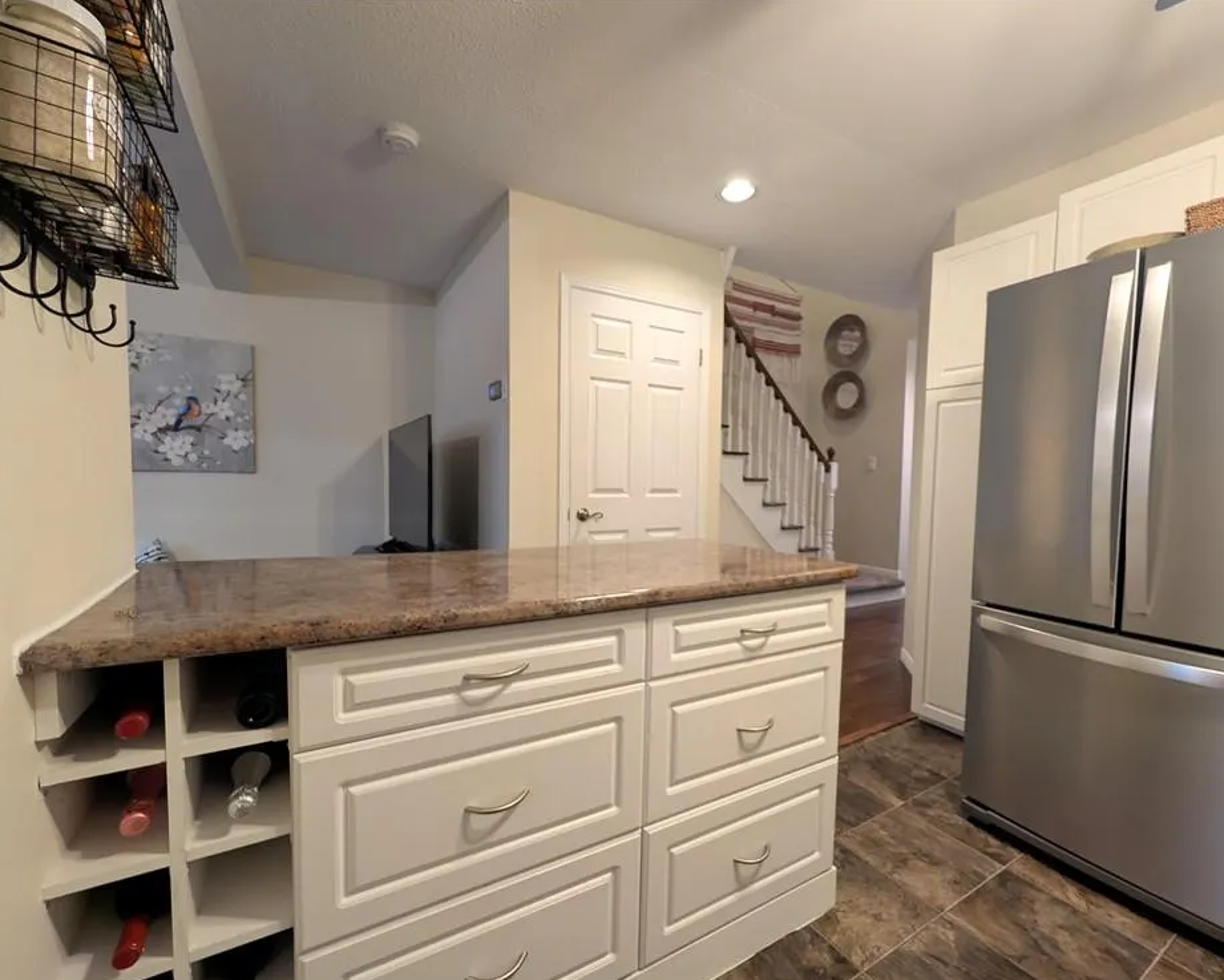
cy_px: 508
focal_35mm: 13
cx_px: 627
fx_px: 471
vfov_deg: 92.2
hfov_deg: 104.8
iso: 68
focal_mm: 2.02
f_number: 1.7
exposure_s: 1/20
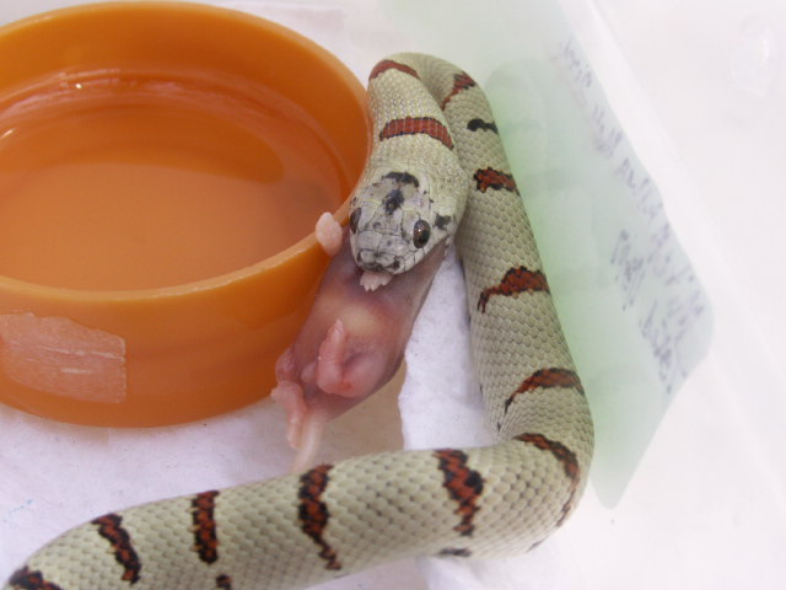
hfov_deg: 31.2
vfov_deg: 23.7
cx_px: 393
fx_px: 1408
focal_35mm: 62
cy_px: 295
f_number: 4.5
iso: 50
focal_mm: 10.28
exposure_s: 1/80
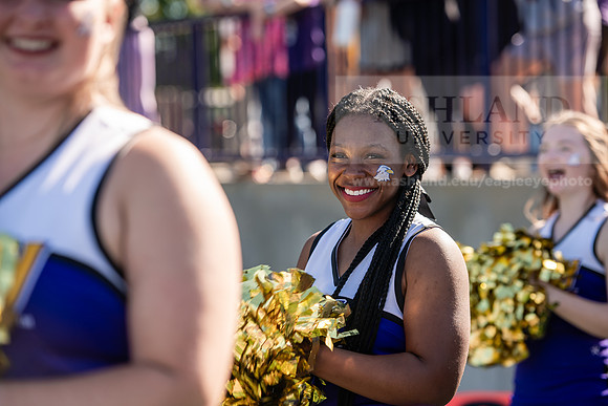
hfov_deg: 15.8
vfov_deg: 10.6
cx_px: 304
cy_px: 203
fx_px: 2196
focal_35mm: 130
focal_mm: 130
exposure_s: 1/500
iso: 100
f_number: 3.5
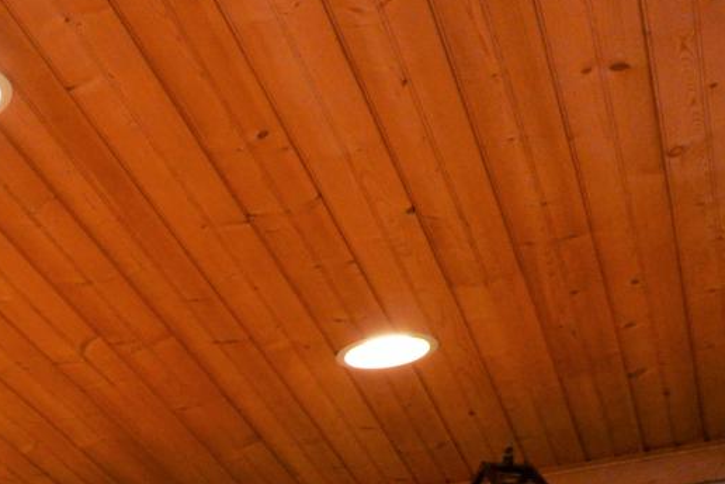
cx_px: -381
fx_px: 1873
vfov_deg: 11.7
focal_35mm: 93
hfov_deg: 19.1
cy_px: 1196
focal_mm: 16
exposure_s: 1/60
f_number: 4
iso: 720
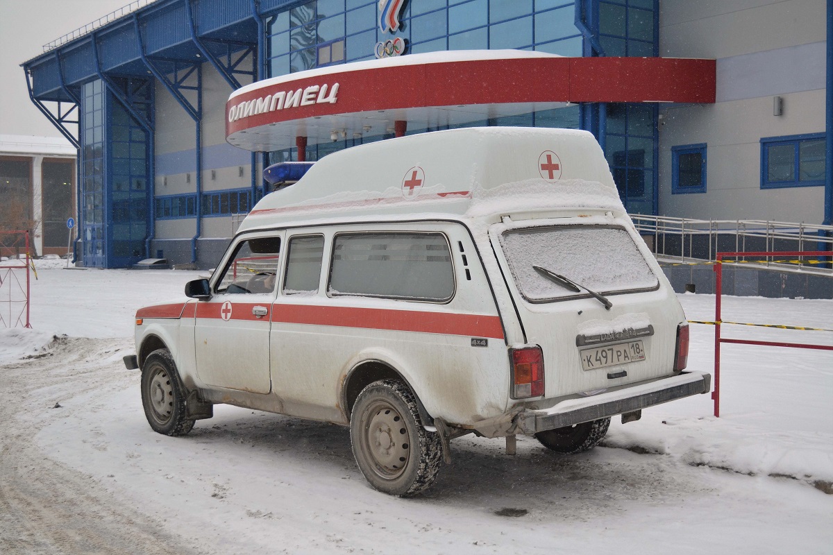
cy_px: 278
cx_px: 416
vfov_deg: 28.1
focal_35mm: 48
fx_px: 1111
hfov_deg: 41.1
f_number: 4.8
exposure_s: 1/640
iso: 400
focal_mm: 32
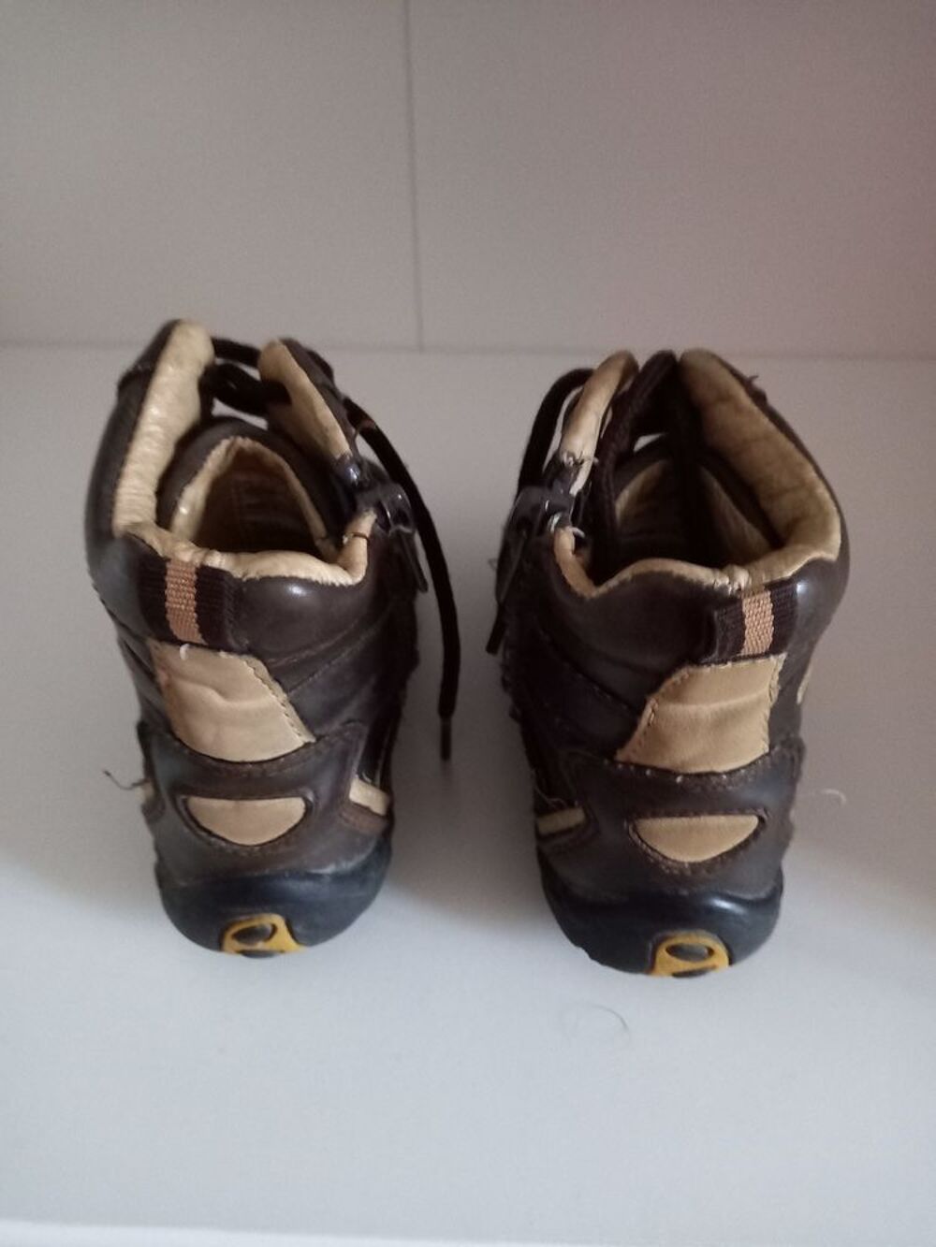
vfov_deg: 69.4
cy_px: 624
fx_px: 901
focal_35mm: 25
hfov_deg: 54.9
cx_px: 468
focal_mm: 4.6
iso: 1600
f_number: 2
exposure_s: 1/15
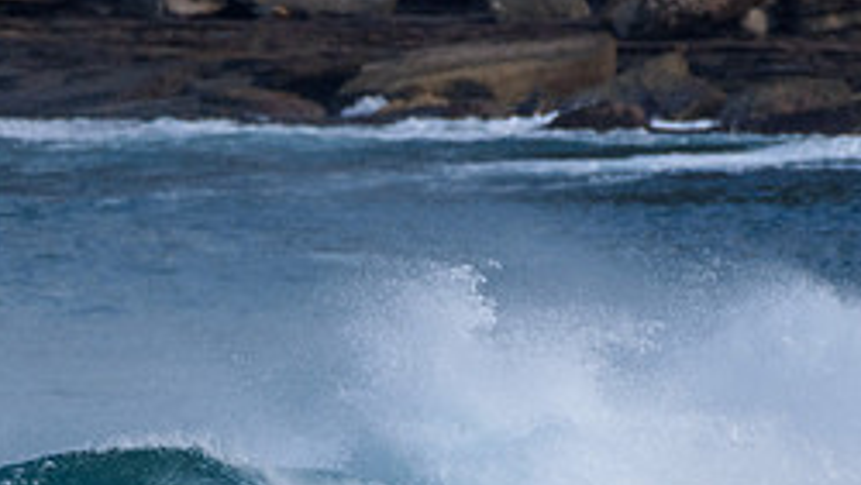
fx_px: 41646
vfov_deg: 0.7
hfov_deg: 1.2
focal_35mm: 1823
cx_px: 265
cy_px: 593
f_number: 5.6
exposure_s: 1/2000
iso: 400
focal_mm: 500
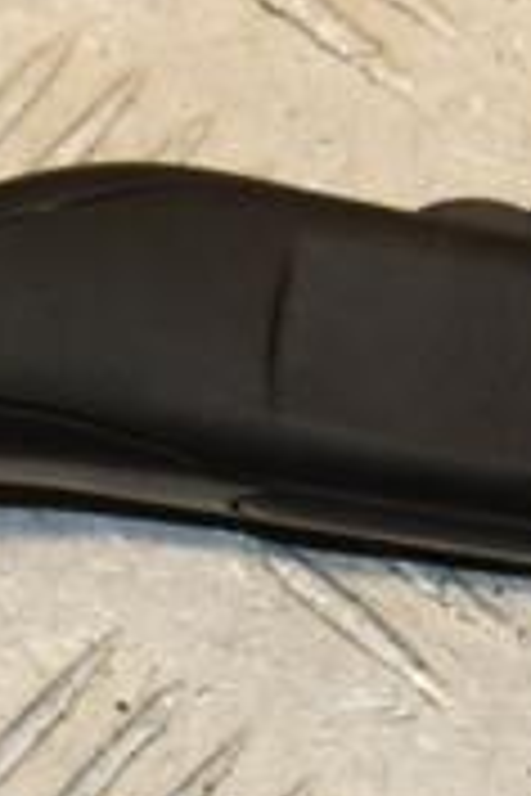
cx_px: -428
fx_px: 5841
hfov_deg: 5.1
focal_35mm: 264
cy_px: 679
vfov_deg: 7.8
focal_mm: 52
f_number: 9
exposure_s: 1/200
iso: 800
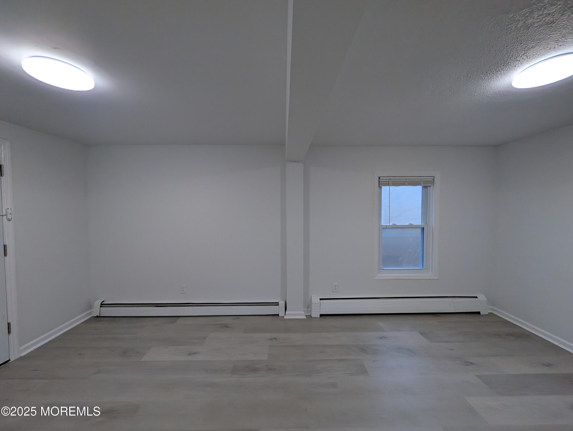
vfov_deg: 94.6
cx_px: 286
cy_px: 216
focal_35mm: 12
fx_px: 199
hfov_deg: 110.5
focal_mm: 2.02
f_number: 1.7
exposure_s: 1/214
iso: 128
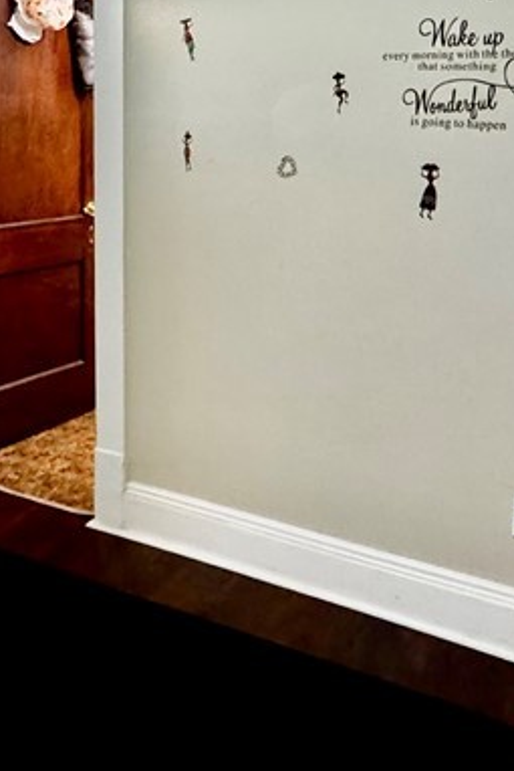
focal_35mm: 39
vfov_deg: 47.5
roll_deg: -0.2
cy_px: 182
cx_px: 185
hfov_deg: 34.0
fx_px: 834
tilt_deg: -5.3
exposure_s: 1/60
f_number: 2.2
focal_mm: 2.22
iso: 800
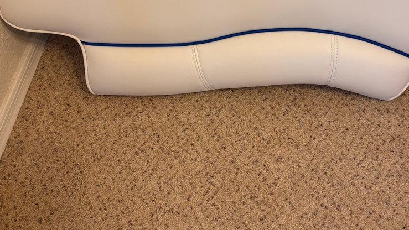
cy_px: 32
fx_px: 499
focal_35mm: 46
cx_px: 240
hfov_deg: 44.4
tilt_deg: -48.7
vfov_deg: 25.3
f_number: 1.6
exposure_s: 1/60
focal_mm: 5.96
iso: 200
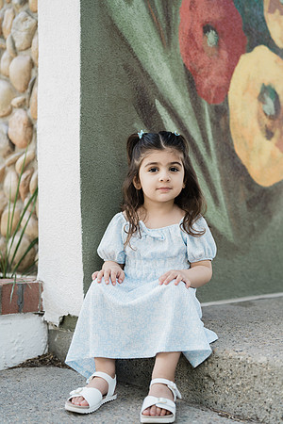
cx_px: 142
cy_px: 212
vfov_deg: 39.6
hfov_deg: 27.0
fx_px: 590
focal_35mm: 50
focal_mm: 50
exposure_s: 1/250
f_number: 2.2
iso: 50
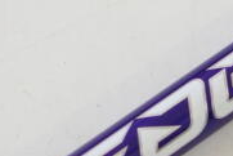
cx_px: 405
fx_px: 1684
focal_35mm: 260
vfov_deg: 5.3
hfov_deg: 7.7
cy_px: -72
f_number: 2
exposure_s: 1/250
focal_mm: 18.5
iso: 400
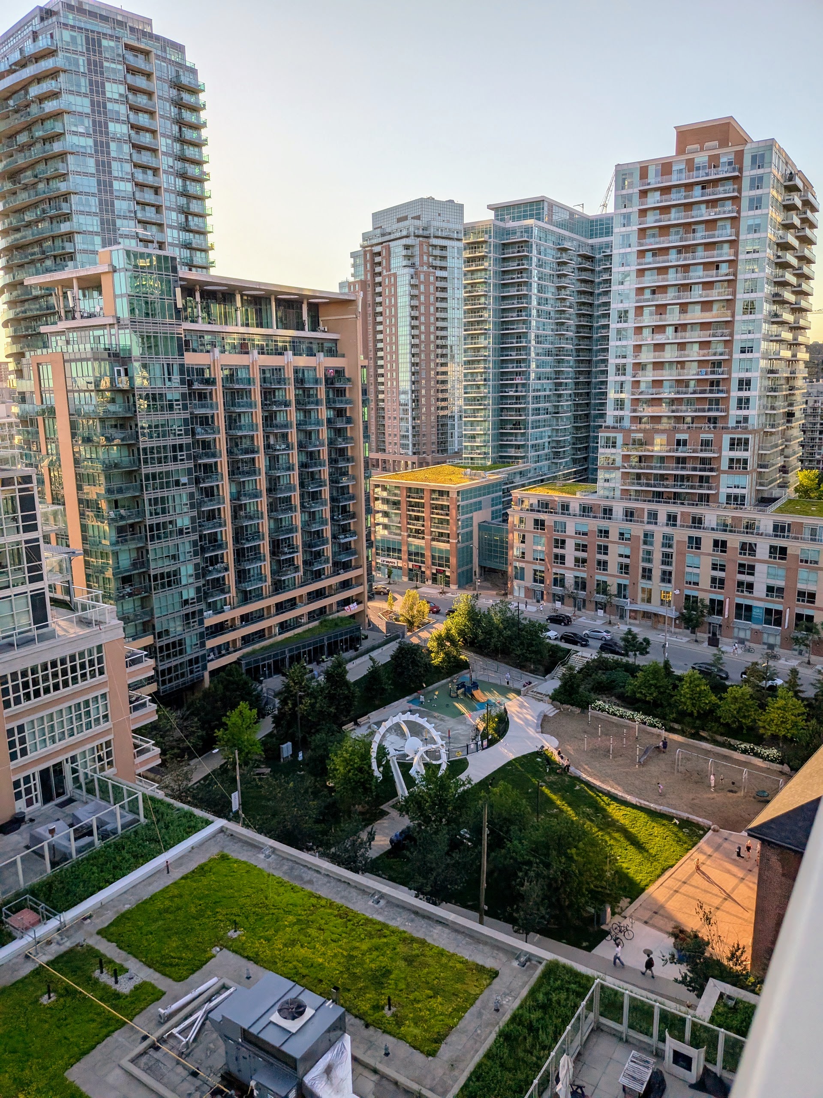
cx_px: 412
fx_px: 761
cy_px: 549
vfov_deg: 71.6
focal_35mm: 24
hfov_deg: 56.8
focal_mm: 4.53
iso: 41
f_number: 1.7
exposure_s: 1/2381
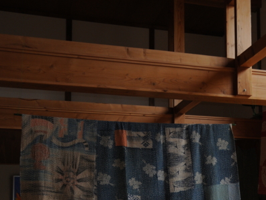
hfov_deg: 29.0
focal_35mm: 64
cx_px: 244
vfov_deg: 22.6
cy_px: 162
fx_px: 492
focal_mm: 22
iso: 400
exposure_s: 1/250
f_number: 3.8
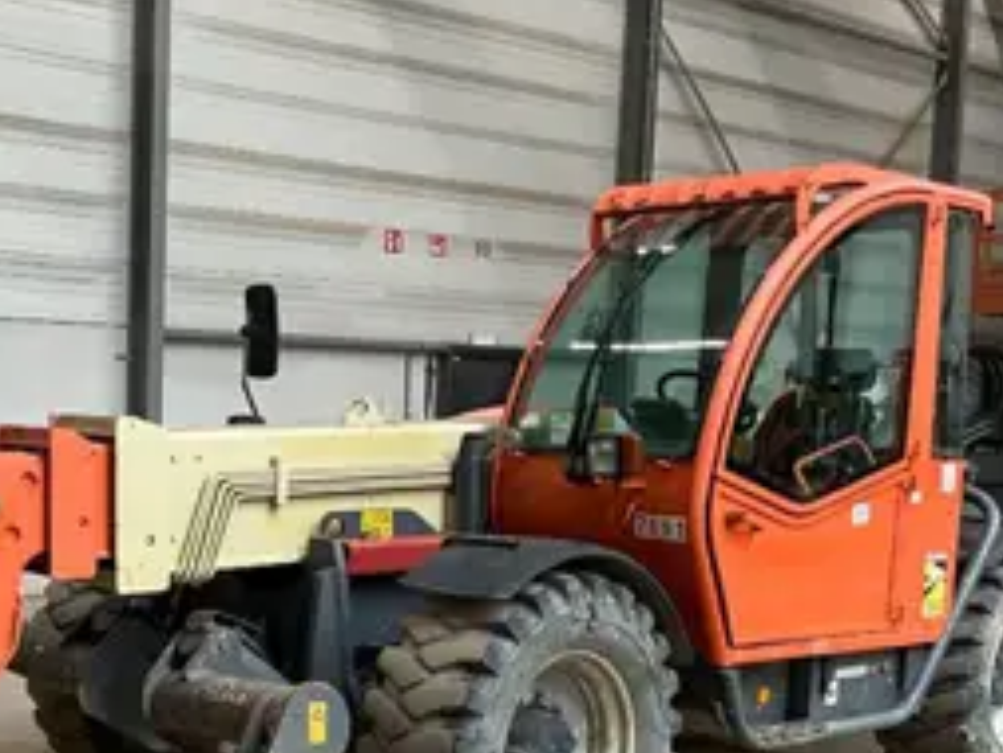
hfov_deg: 33.8
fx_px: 1594
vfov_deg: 26.1
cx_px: 186
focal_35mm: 55
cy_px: 598
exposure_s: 1/60
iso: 80
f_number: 1.8
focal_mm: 3
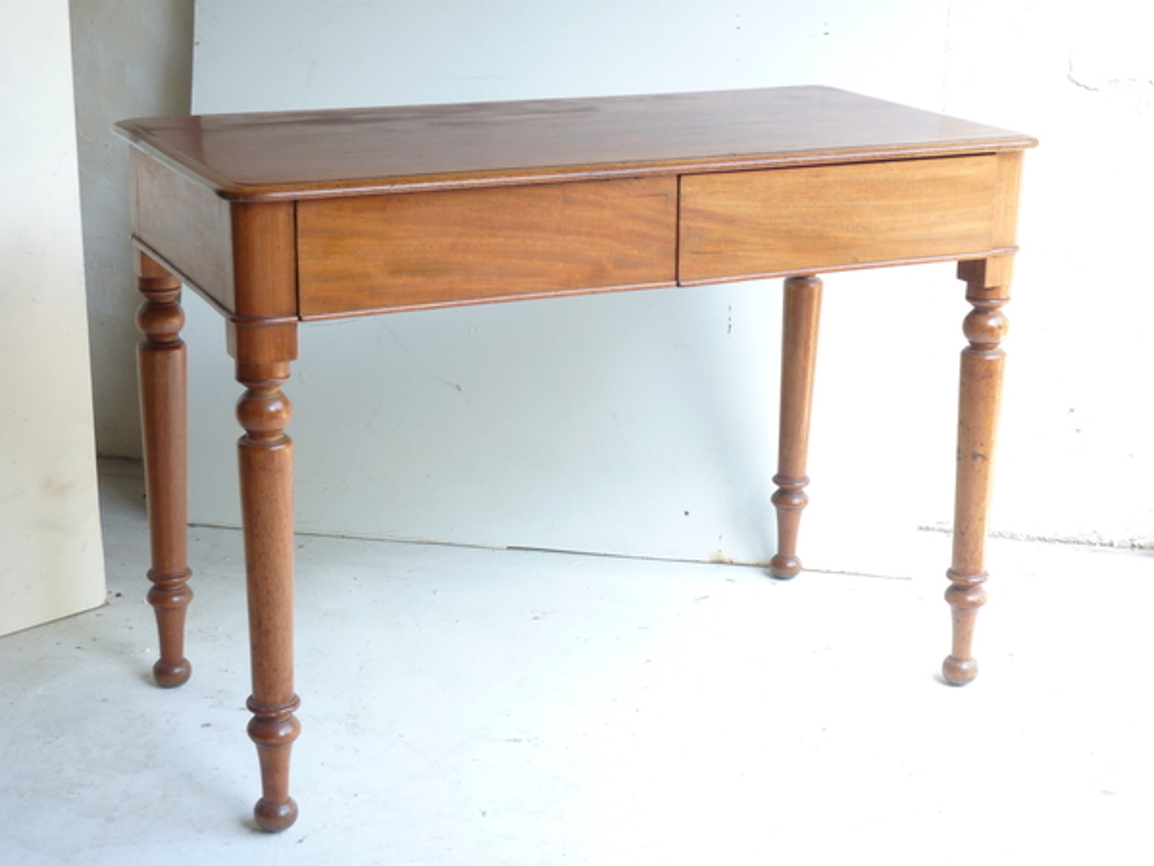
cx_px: 577
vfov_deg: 26.6
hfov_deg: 34.9
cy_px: 433
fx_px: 1834
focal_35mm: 55
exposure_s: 1/20
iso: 80
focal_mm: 9.1
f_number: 3.9
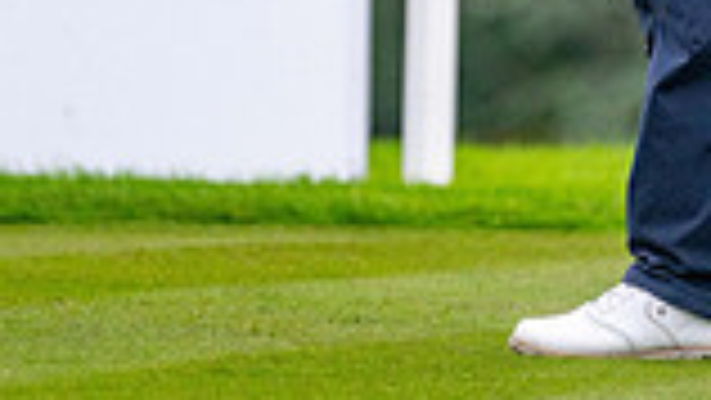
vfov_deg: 1.4
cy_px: -454
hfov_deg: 2.4
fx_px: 16898
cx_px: 414
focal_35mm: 896
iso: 1000
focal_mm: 300
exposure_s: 1/500
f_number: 4.5
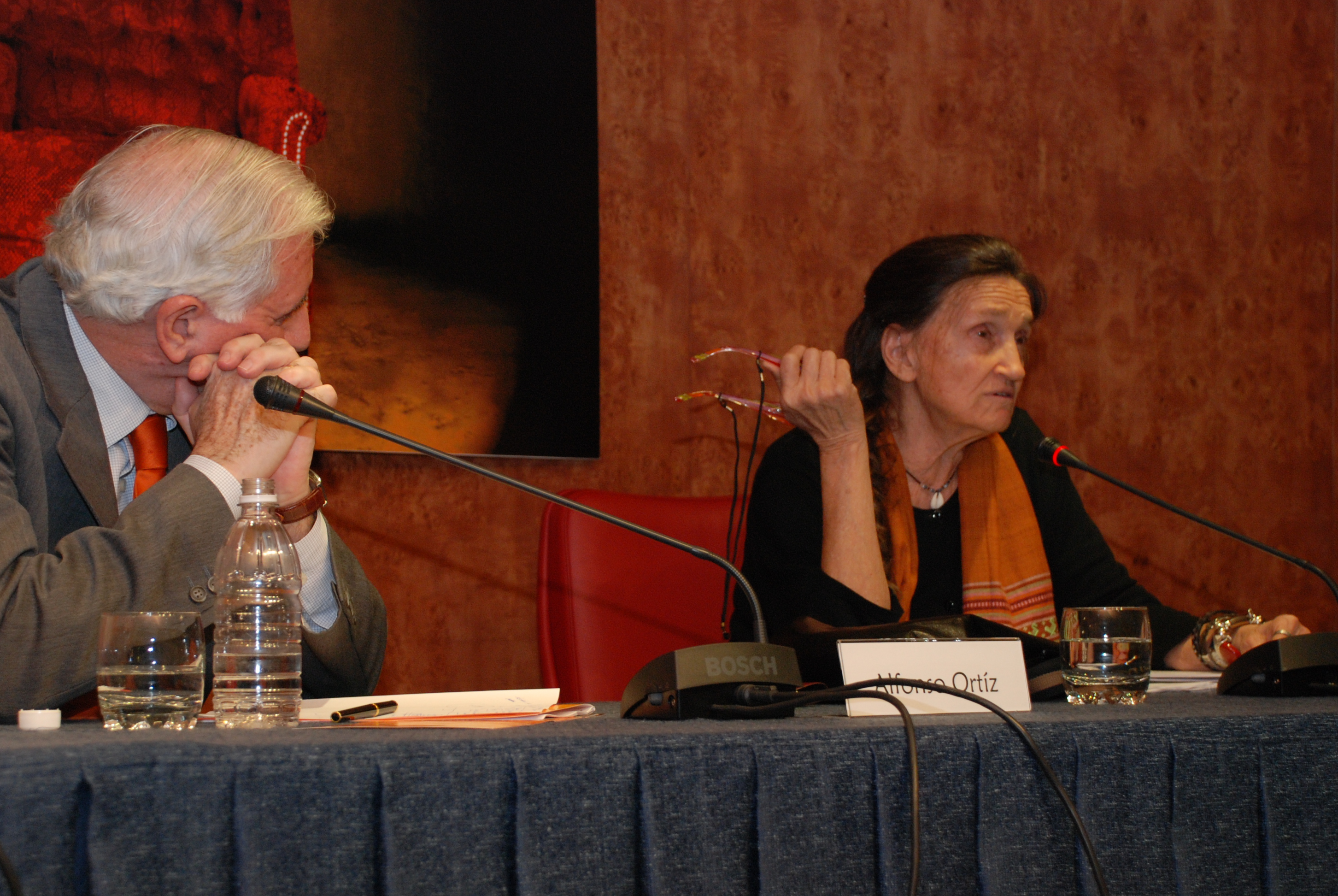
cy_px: 552
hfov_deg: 25.3
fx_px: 2977
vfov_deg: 17.1
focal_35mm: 80
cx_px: 593
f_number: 4.5
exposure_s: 1/60
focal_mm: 40
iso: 400
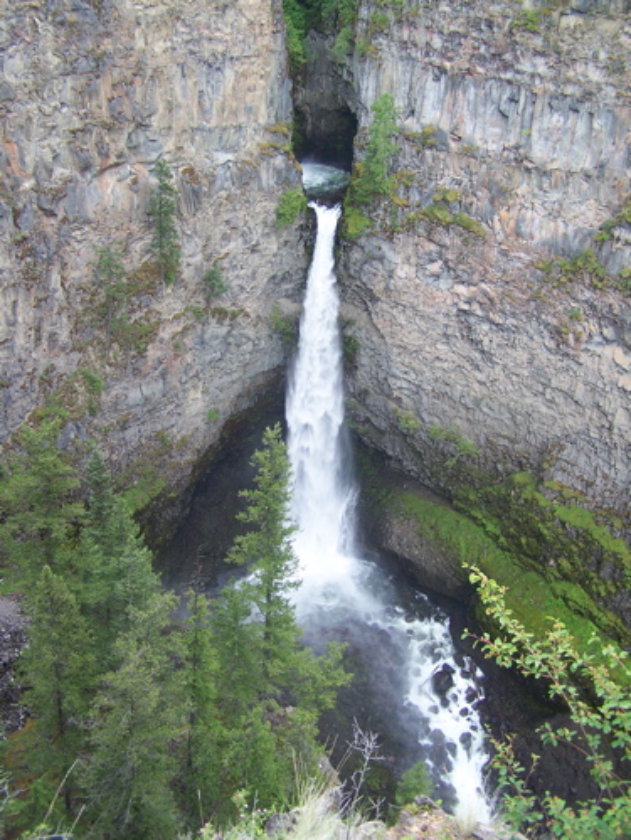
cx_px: 316
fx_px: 922
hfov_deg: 37.8
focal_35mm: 38
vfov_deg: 48.9
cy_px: 420
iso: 100
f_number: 2.8
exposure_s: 1/30
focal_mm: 6.3
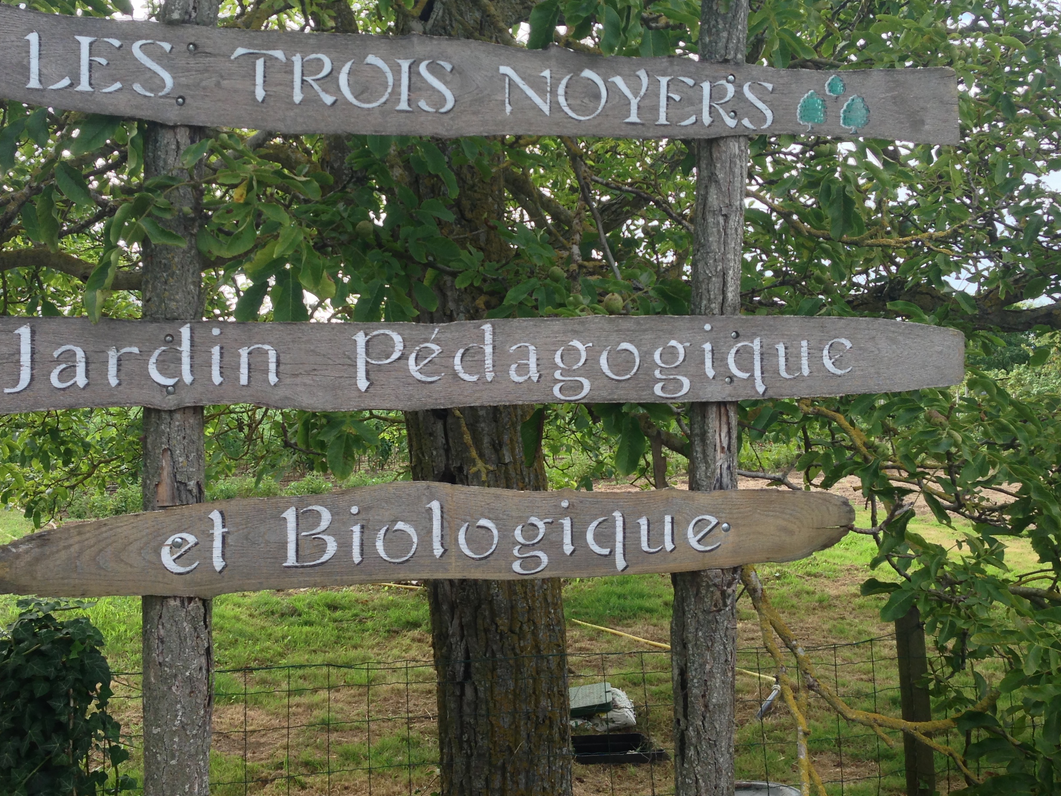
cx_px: 419
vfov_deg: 32.8
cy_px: 316
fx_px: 1349
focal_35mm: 44
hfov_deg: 42.7
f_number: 2.4
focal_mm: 4.13
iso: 50
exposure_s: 1/219
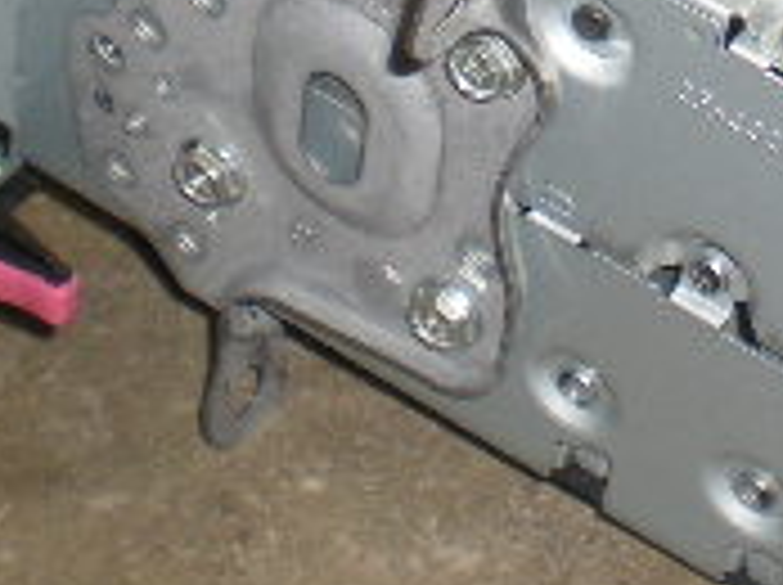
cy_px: -252
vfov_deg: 10.3
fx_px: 3162
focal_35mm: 140
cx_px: 832
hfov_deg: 13.9
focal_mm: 6.3
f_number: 3.1
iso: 65
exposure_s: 1/30
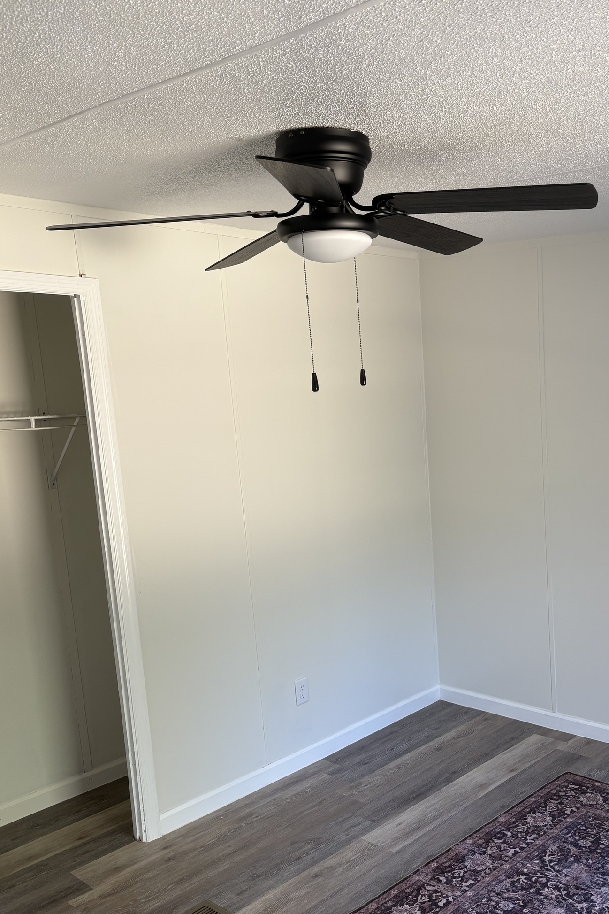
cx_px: 394
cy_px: 529
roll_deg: +3.5
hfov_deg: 40.7
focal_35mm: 32
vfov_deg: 58.4
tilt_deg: -8.4
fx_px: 812
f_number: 1.6
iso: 80
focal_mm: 5.96
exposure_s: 1/122
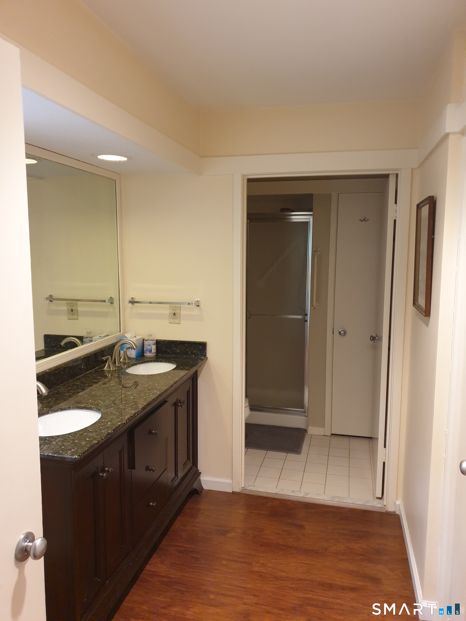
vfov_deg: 67.3
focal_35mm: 26
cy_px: 310
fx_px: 467
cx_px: 233
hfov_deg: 53.1
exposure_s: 1/40
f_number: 1.5
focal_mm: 4.3
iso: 320
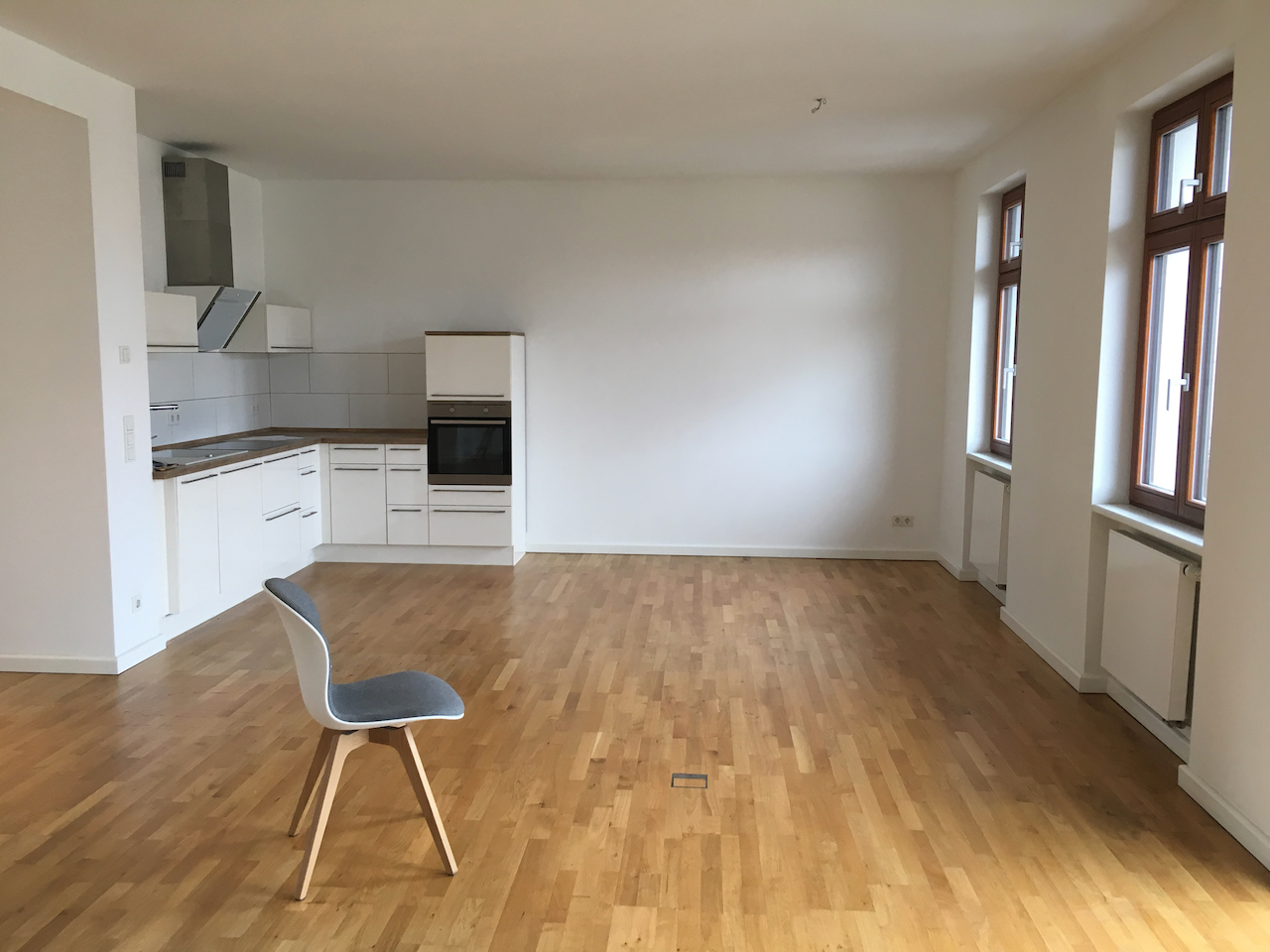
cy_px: 476
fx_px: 1064
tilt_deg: -6.2
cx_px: 635
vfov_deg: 48.2
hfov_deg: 61.7
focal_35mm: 29
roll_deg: -0.6
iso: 32
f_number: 2.2
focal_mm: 4.15
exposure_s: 1/33
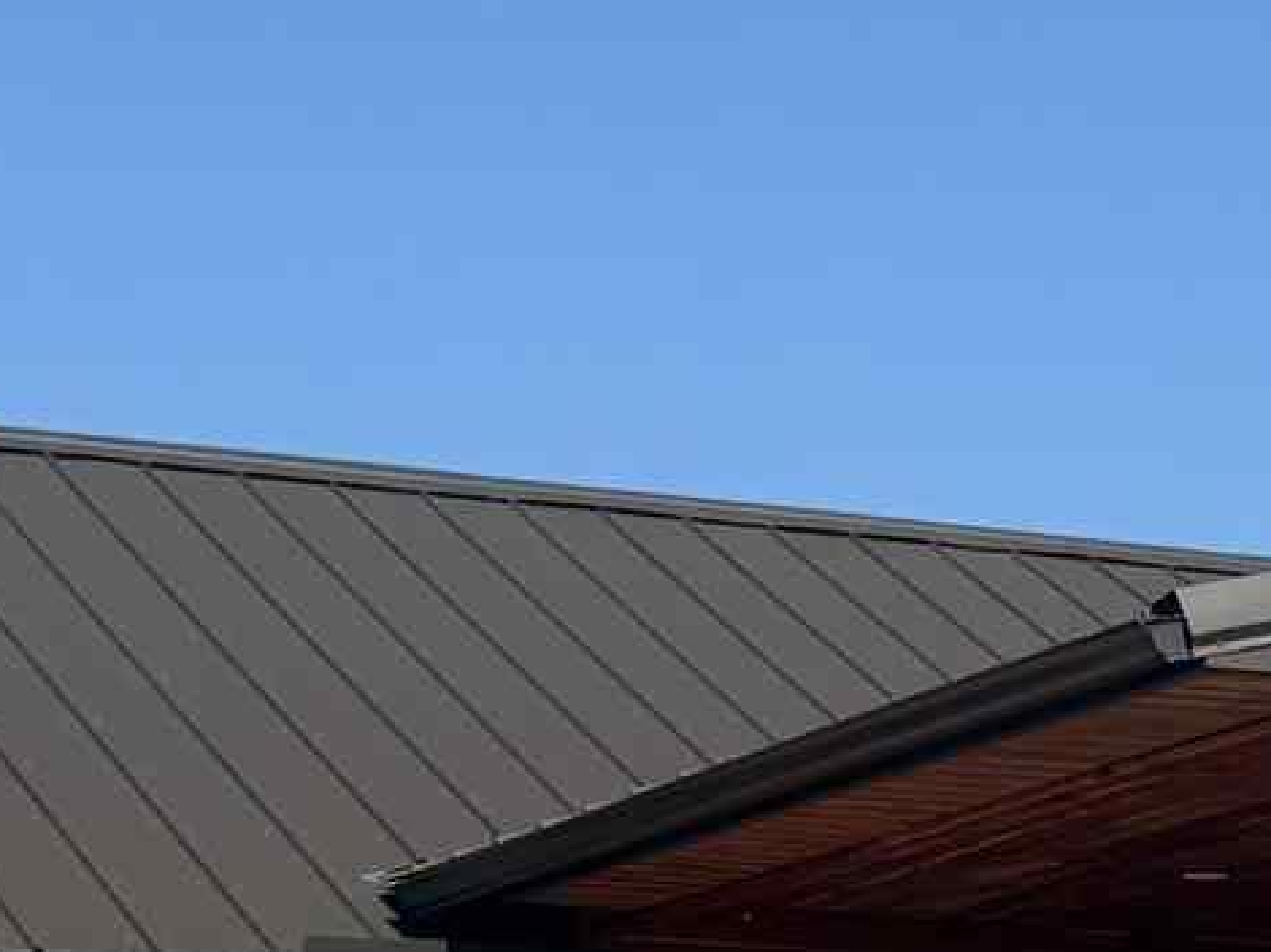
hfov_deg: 12.1
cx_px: 1779
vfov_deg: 9.3
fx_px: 5762
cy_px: 1252
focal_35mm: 157
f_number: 1.78
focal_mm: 6.76
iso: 80
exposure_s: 1/3953
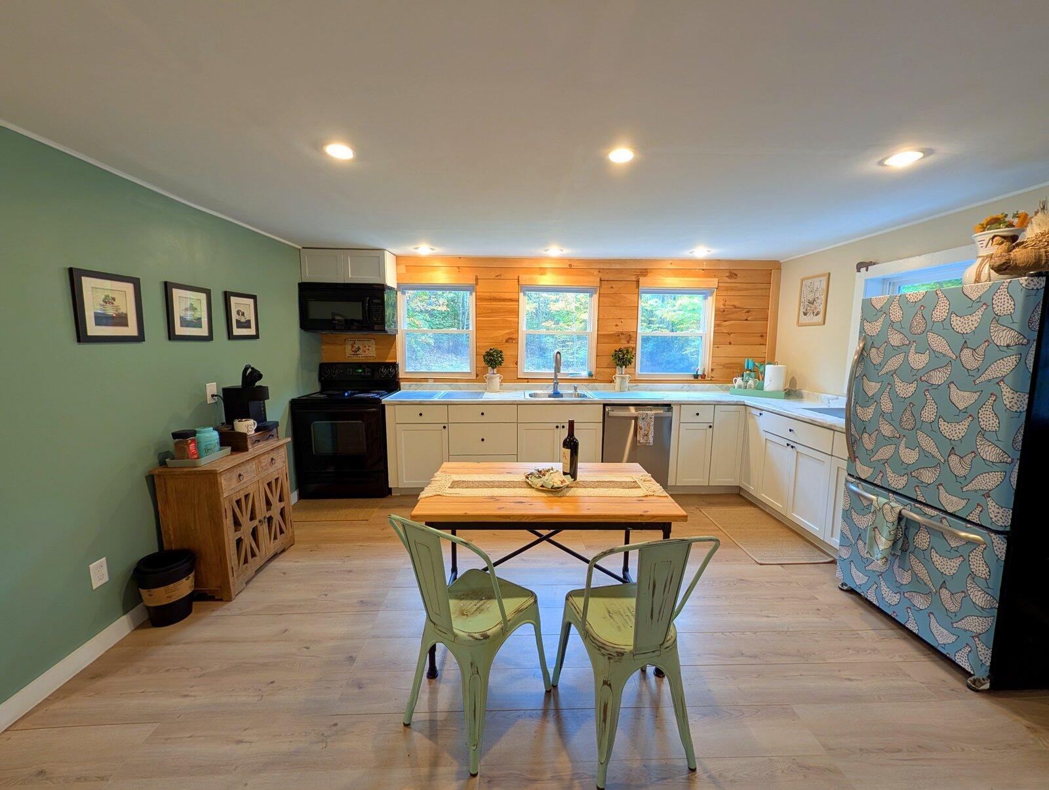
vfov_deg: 94.6
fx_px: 364
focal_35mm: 12
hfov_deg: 110.5
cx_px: 524
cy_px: 395
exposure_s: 1/57
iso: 166
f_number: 1.7
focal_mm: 2.02
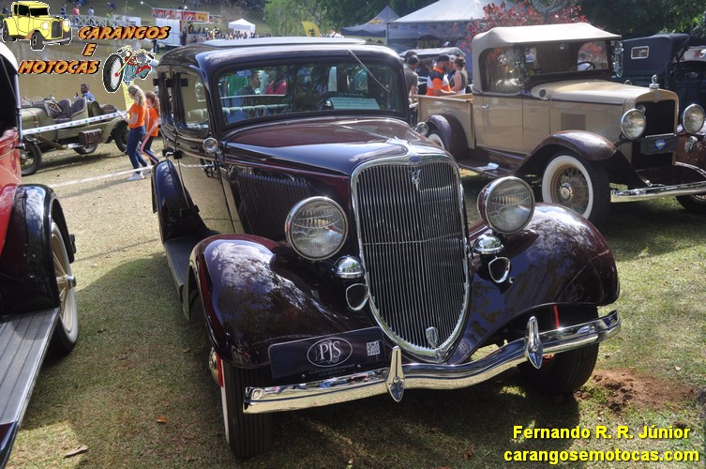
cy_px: 234
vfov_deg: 39.9
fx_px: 646
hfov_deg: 57.3
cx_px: 353
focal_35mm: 33
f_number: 6.3
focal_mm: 22
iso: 200
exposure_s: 1/160
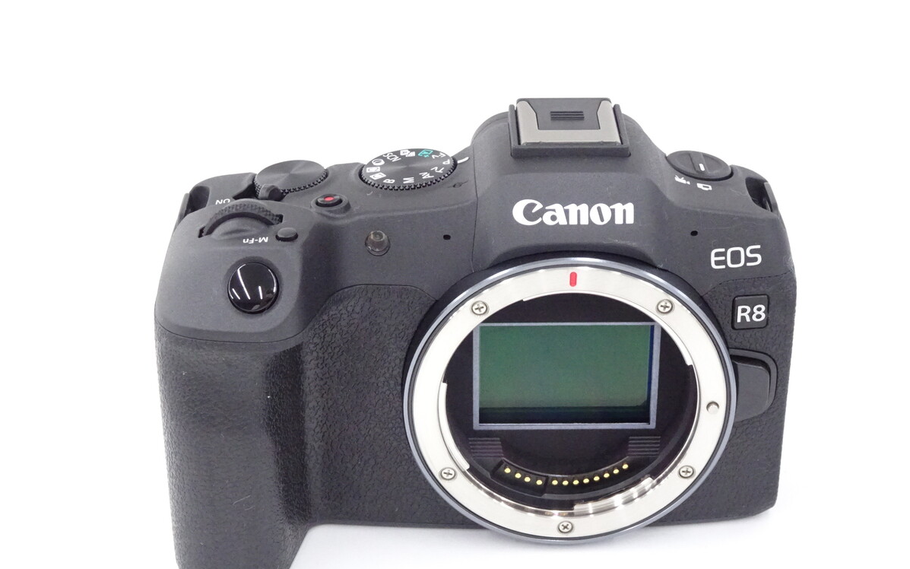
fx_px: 1686
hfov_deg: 30.2
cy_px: 317
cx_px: 455
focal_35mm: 68
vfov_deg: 19.1
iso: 1000
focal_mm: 10.95
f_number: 4.5
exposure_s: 1/80
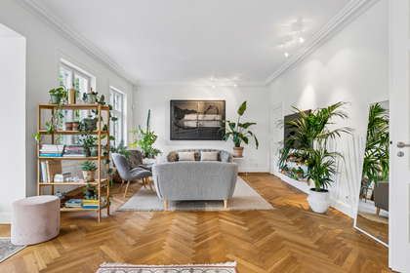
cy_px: 136
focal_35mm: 19
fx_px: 216
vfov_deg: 64.6
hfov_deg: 86.9
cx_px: 205
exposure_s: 1/4
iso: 160
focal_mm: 19
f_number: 8
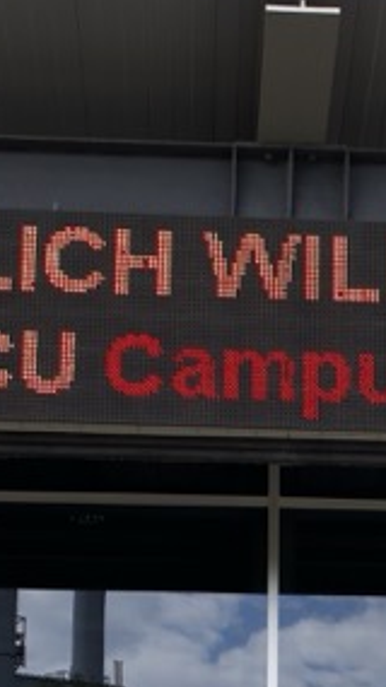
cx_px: 316
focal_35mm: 113
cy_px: 729
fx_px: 2059
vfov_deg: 18.3
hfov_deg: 10.7
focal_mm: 24
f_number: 5
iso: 100
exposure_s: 1/160
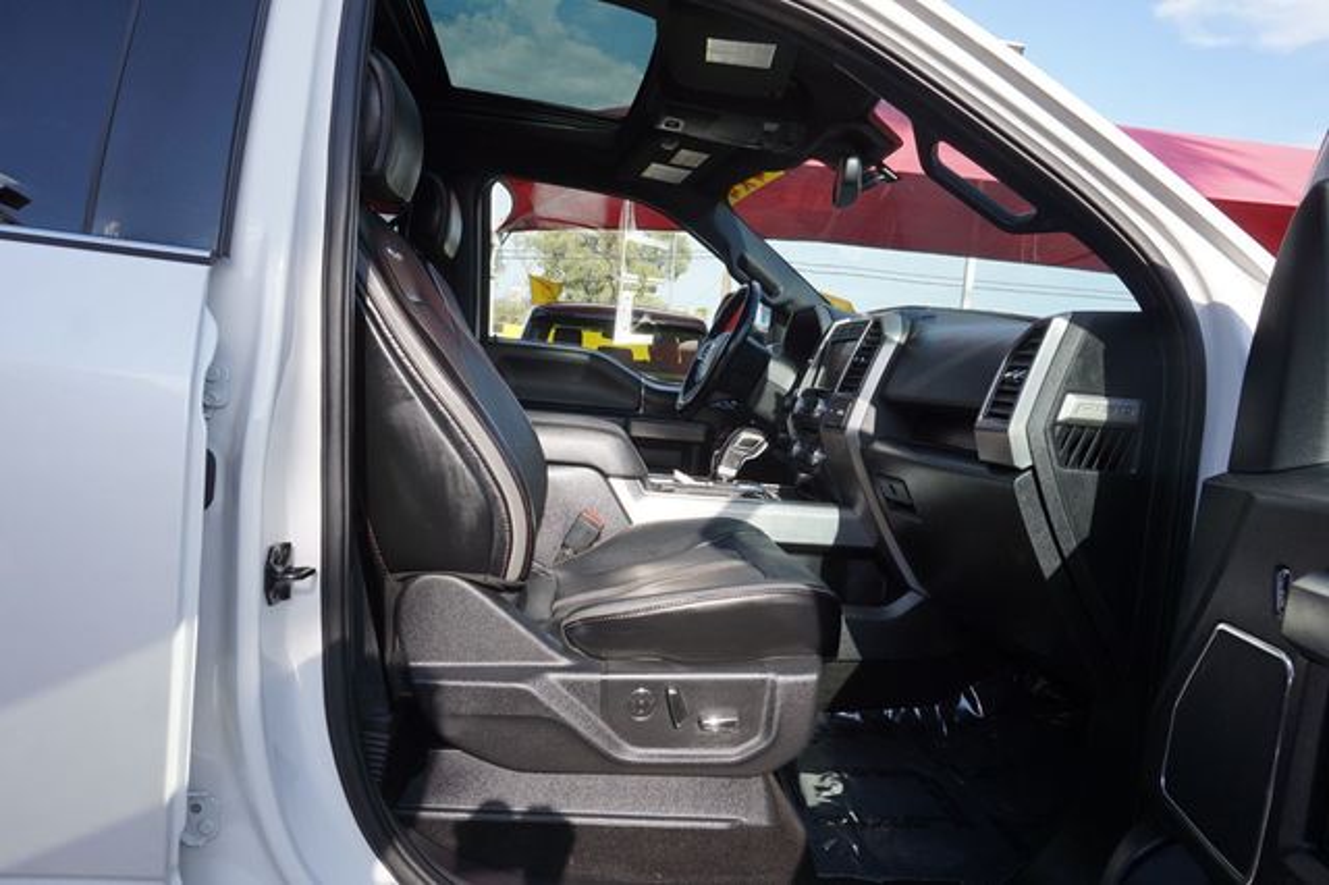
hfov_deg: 73.8
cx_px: 664
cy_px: 442
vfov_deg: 53.1
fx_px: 886
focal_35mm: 24
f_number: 9
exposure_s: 1/100
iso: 100
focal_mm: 16
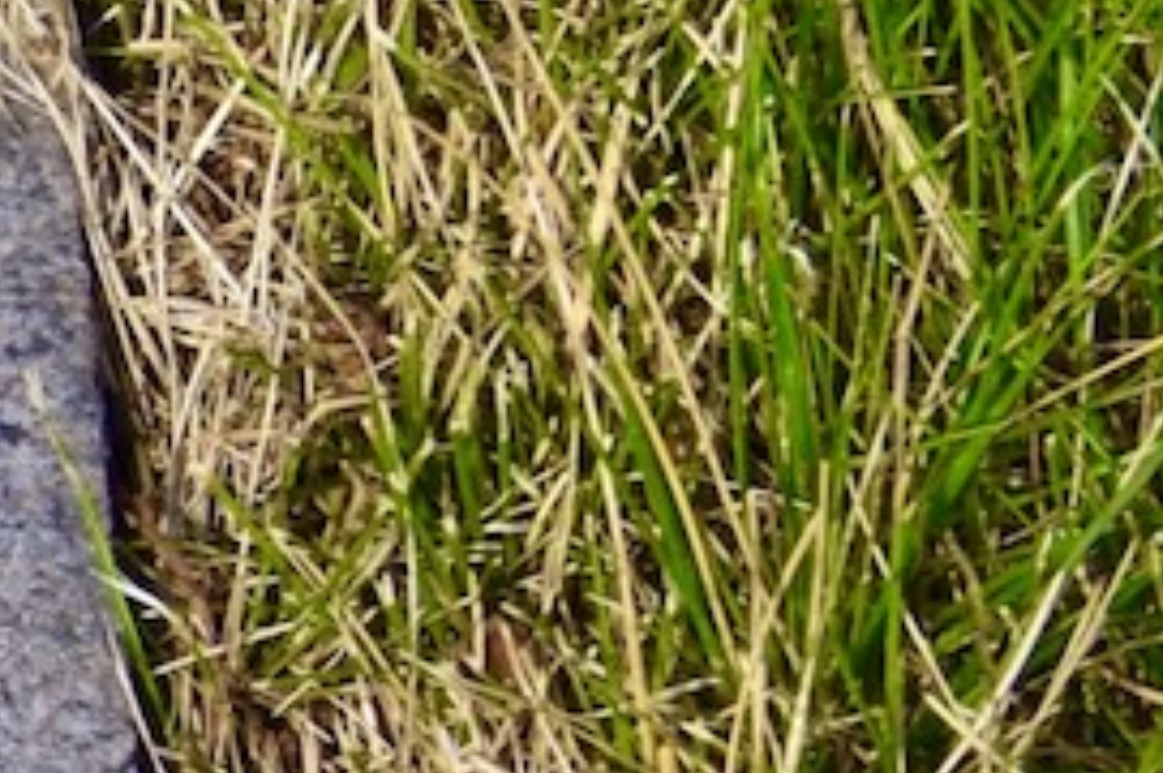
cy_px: 1514
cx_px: -2931
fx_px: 13584
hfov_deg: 4.6
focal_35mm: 421
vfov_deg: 3.2
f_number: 8
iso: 200
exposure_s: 1/500
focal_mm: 38
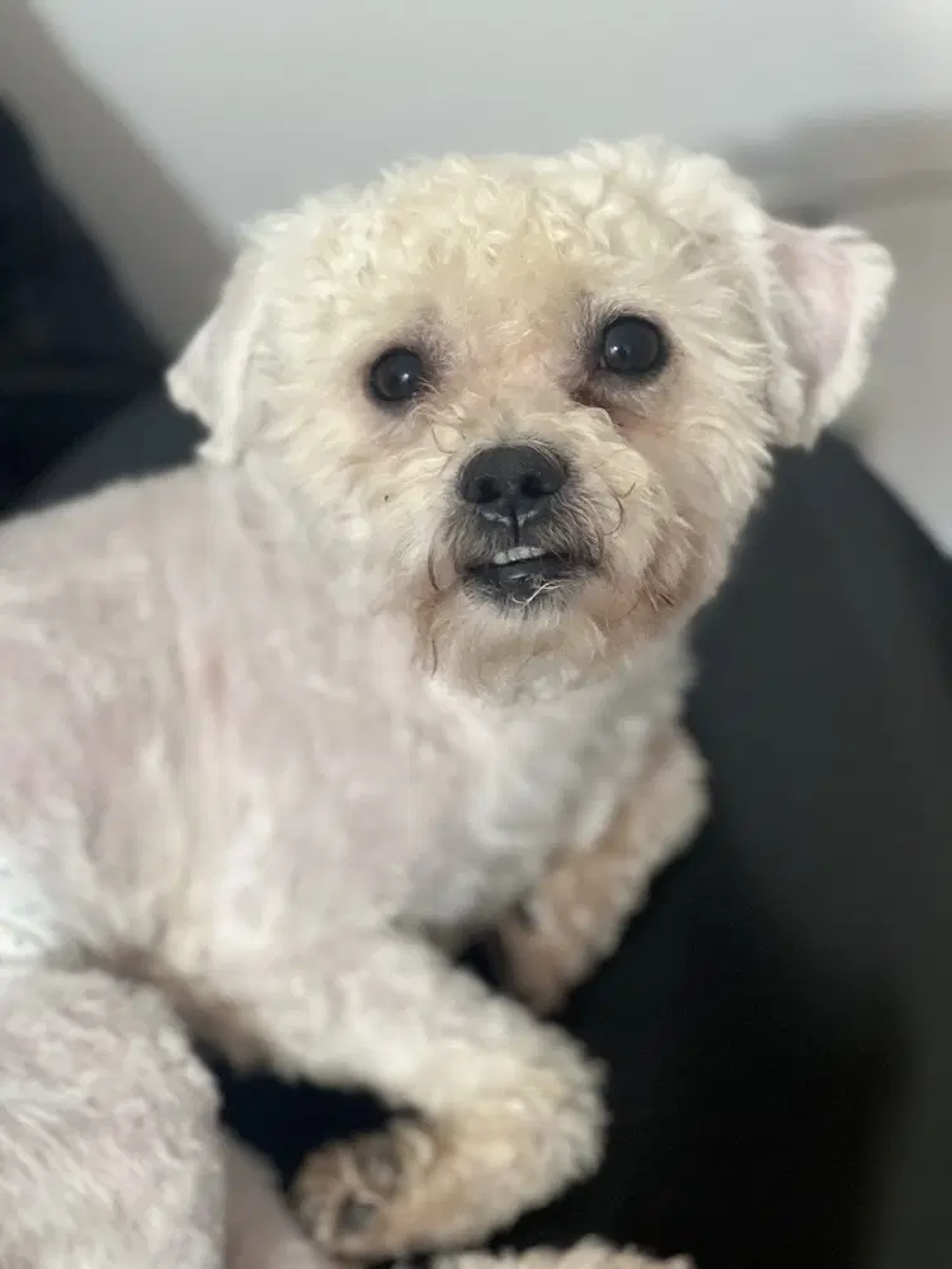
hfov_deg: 19.1
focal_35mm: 77
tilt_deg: -51.1
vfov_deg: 25.3
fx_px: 2824
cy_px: 634
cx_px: 476
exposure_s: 1/15
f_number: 2.8
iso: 400
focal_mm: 9
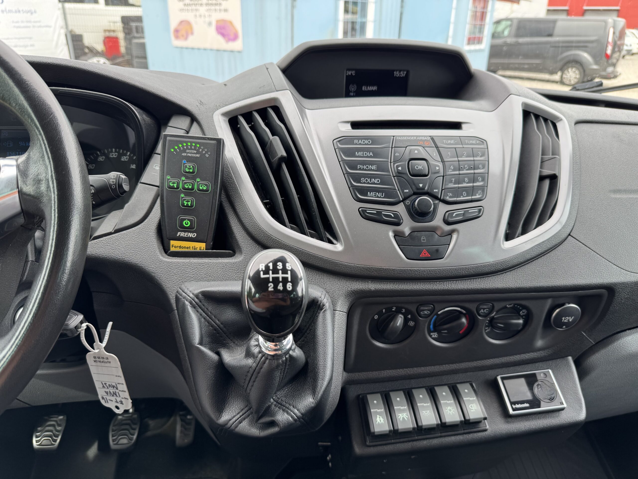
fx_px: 442
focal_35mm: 24
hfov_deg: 71.6
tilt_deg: -25.2
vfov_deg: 56.8
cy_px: 240
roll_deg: -0.7
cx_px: 319
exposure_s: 1/161
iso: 64
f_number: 1.78
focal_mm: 6.76
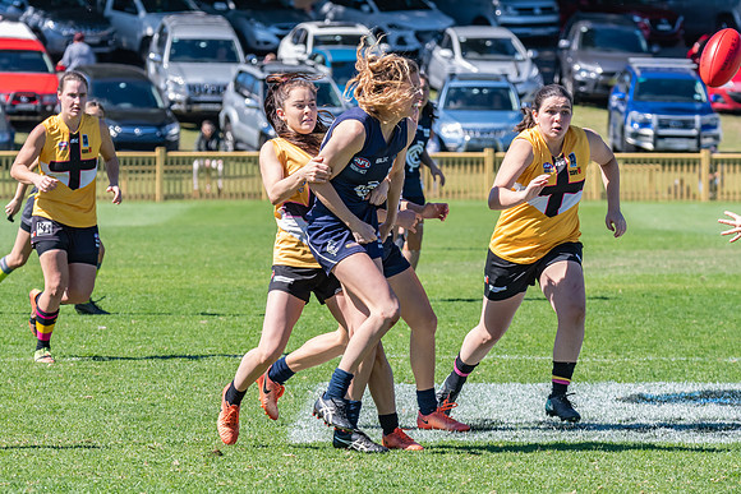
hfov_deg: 5.5
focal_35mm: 375
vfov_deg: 3.7
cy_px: 247
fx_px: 7720
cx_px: 370
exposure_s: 1/800
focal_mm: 250
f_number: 10
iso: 800
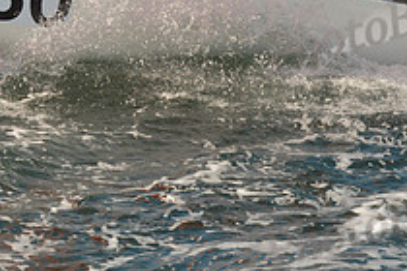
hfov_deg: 10.7
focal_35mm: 193
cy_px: -51
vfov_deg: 7.1
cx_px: 167
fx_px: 2182
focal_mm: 70
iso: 400
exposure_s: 1/1000
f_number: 11
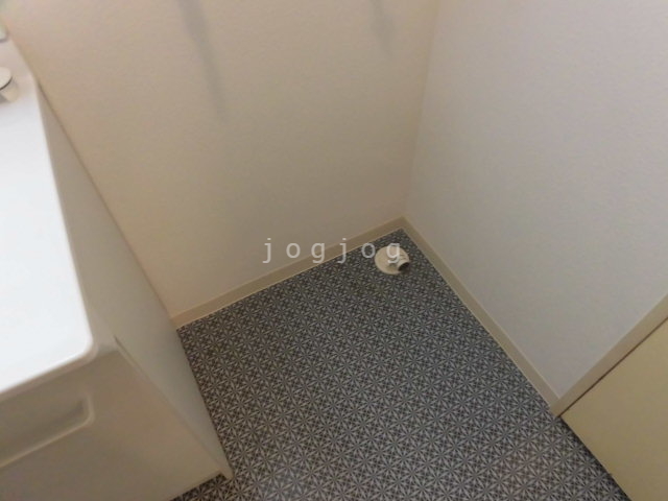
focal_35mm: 24
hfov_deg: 71.6
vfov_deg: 56.8
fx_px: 463
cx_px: 334
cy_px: 250
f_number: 3.1
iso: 320
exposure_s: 1/30
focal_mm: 4.3
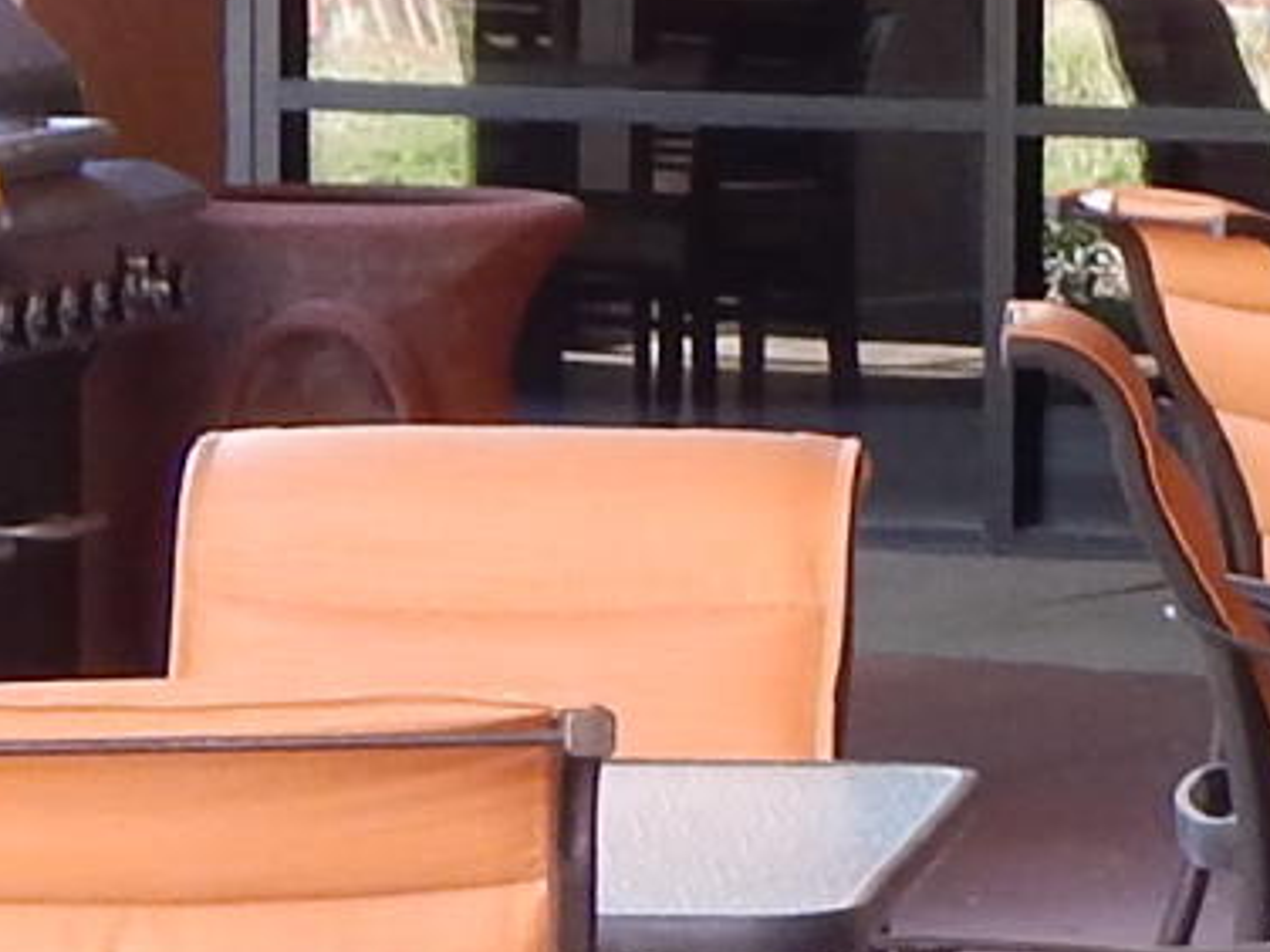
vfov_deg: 4.9
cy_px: 719
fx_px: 11117
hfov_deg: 6.4
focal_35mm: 303
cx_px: 2354
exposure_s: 1/40
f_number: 3.4
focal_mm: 6.8
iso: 180
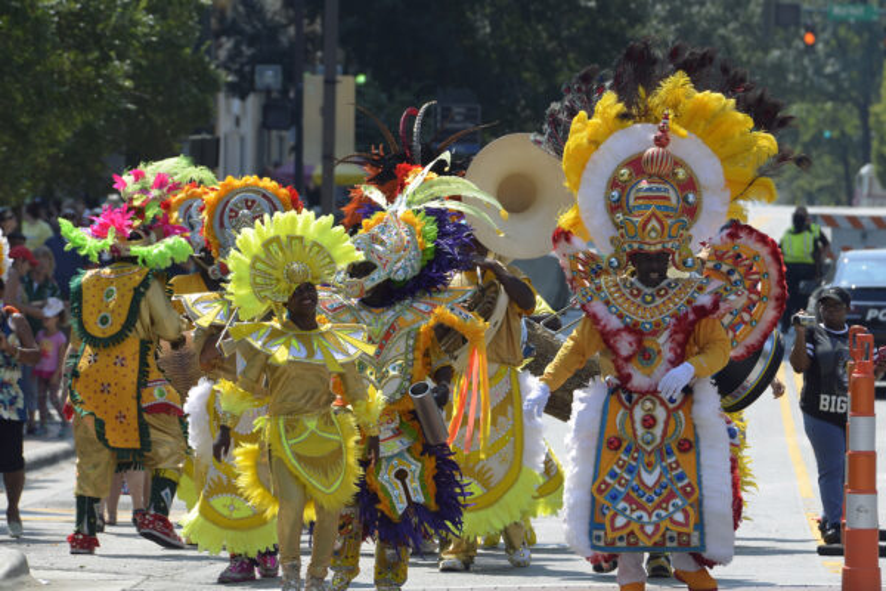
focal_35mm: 300
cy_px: 296
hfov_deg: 6.9
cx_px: 443
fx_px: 7383
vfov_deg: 4.6
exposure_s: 1/500
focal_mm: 200
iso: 200
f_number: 7.1
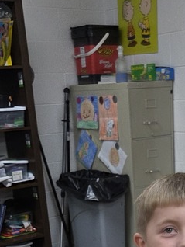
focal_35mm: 74
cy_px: 341
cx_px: 149
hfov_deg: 19.7
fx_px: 527
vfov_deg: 22.7
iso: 200
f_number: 1.8
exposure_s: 1/120
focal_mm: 5.4
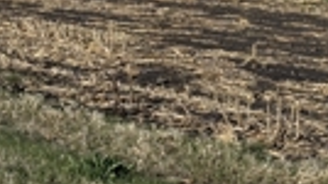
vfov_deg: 7.7
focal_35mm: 156
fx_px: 1355
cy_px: 27
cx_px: 355
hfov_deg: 13.5
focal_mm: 6.76
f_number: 1.78
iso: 80
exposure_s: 1/7143
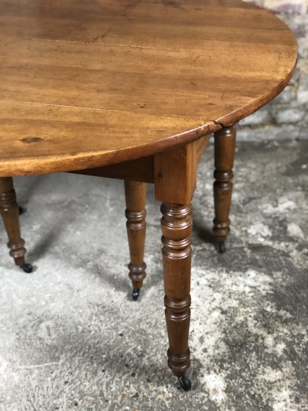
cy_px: 206
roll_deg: +1.4
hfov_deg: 28.0
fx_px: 617
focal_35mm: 52
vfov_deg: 36.8
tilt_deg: -35.4
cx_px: 154
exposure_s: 1/20
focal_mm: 6
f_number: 2.4
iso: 160
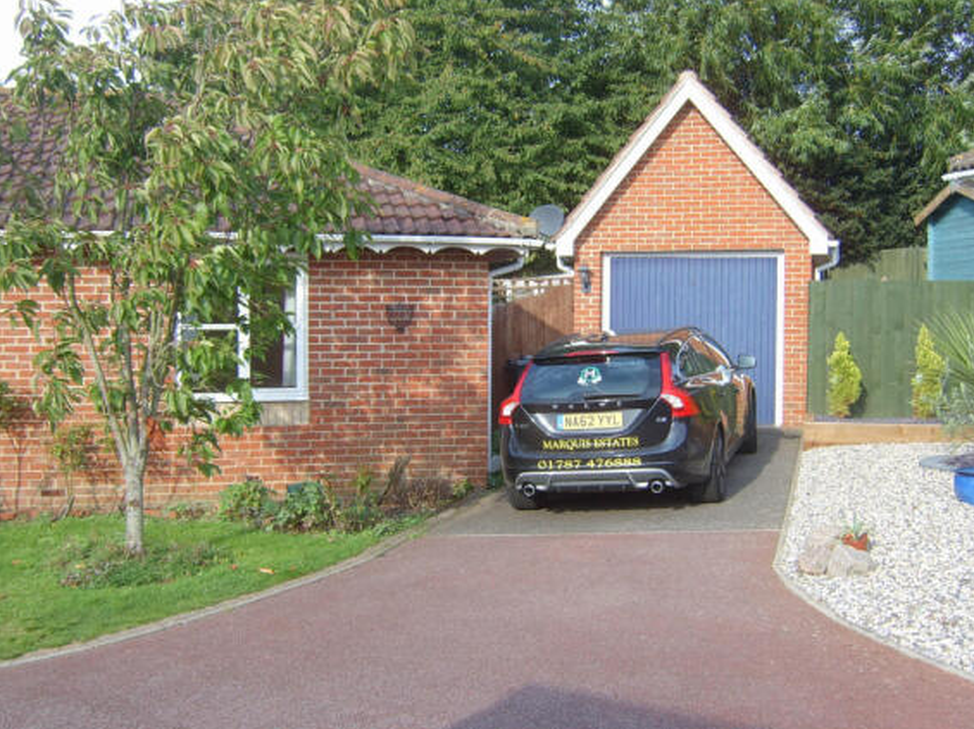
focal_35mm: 32
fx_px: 900
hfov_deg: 56.8
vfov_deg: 44.1
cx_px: 473
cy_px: 373
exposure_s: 1/136
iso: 50
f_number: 4
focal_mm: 8.13
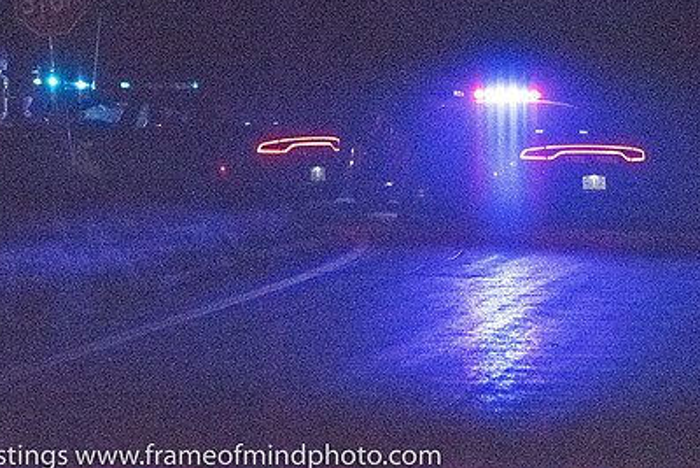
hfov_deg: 9.3
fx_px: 4318
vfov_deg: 6.2
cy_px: 132
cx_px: 355
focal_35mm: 222
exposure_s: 1/3200
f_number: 4.5
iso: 16000
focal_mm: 102
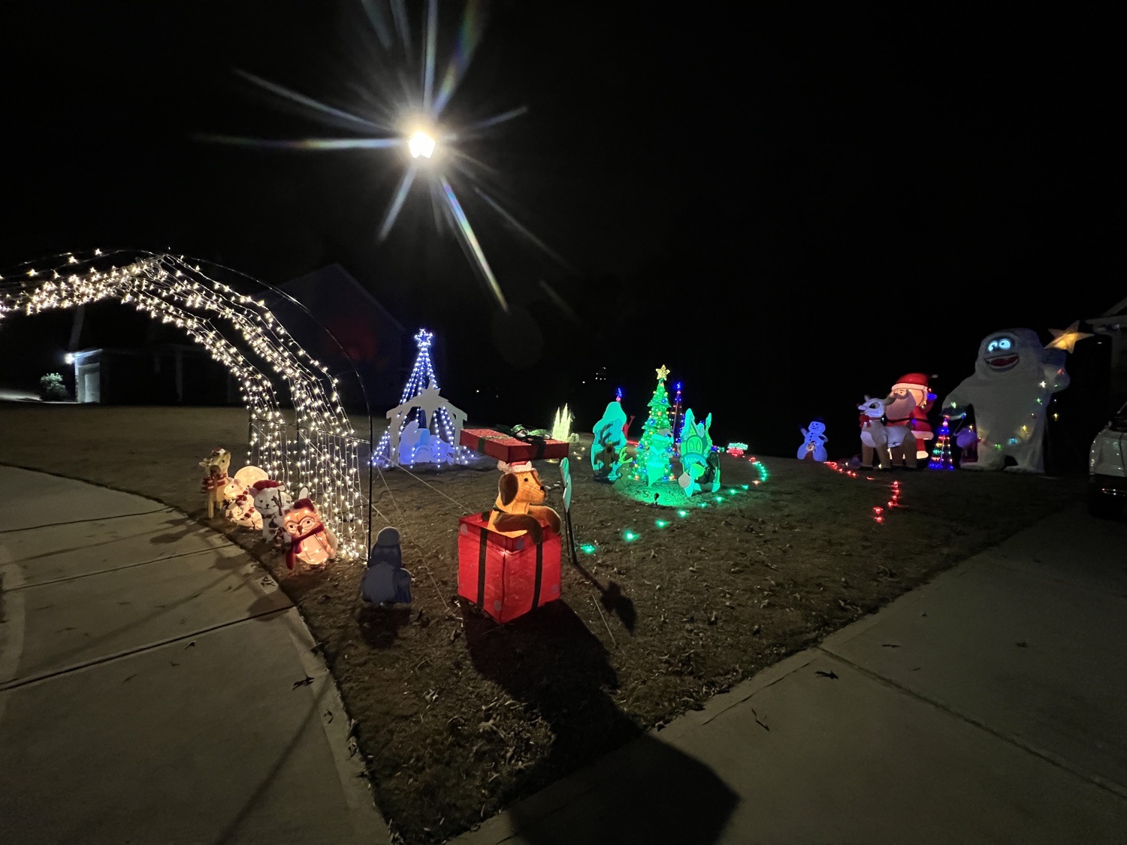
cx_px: 564
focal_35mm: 13
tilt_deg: -2.5
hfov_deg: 106.2
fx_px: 423
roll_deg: -1.4
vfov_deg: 89.9
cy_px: 422
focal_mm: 1.57
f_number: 1.8
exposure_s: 1/30
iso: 1000
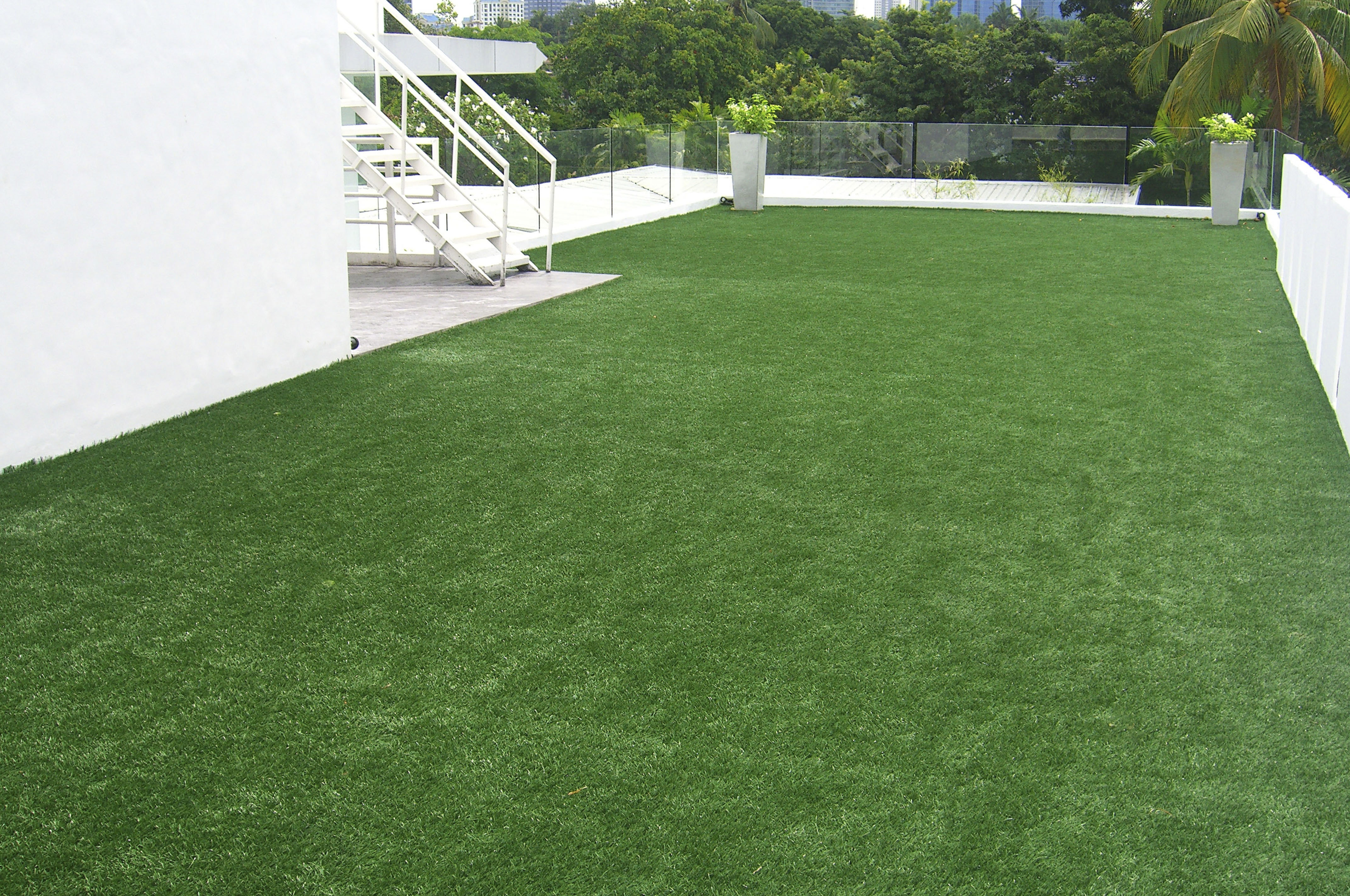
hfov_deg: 67.4
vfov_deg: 47.8
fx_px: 1011
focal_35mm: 27
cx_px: 675
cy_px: 448
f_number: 5.6
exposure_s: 1/400
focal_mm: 18
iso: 200
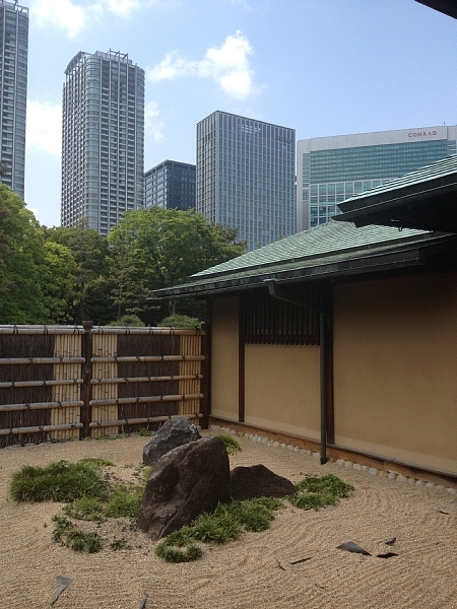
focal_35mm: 35
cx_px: 228
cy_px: 304
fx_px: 616
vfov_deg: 52.6
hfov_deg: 40.7
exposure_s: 1/1062
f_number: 2.4
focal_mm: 4.28
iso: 50
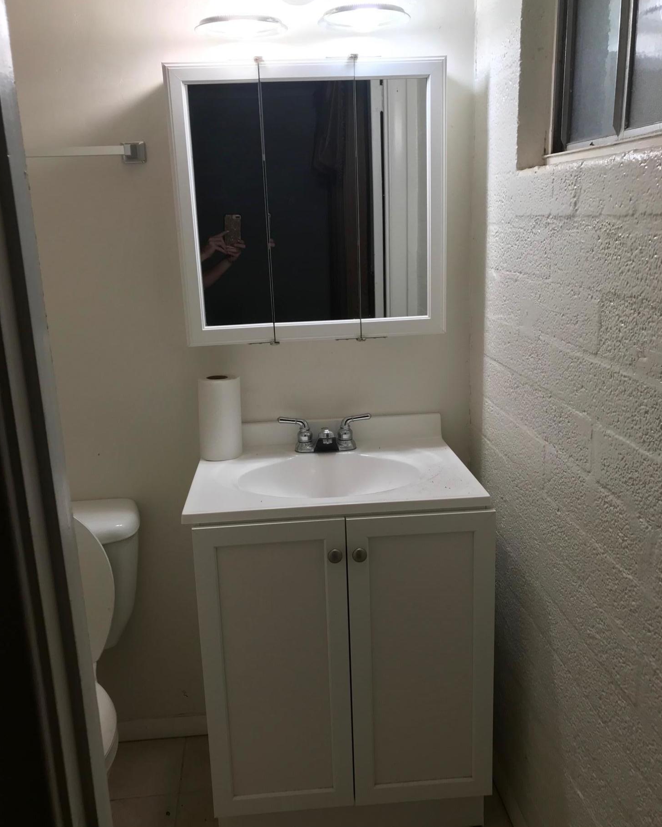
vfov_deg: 58.8
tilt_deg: -15.4
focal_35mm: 30
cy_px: 416
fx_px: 735
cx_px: 330
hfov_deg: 48.5
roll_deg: +3.0
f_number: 1.8
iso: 25
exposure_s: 1/40
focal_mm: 3.99
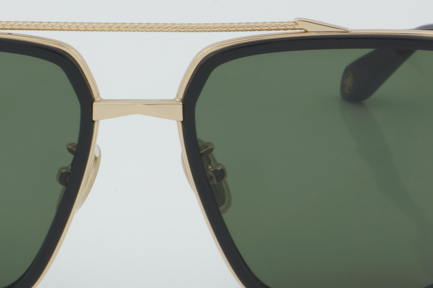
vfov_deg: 8.5
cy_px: 168
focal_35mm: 162
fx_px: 1948
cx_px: 143
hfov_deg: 12.7
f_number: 32
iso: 100
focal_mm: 55
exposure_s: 1/3
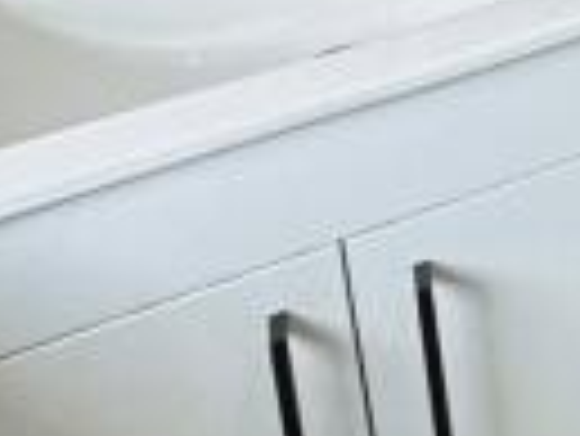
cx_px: 1825
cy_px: -355
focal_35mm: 111
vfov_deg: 12.2
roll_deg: +0.0
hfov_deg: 10.7
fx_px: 1862
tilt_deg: -16.2
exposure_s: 1/100
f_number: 2.2
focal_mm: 2.22
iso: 80
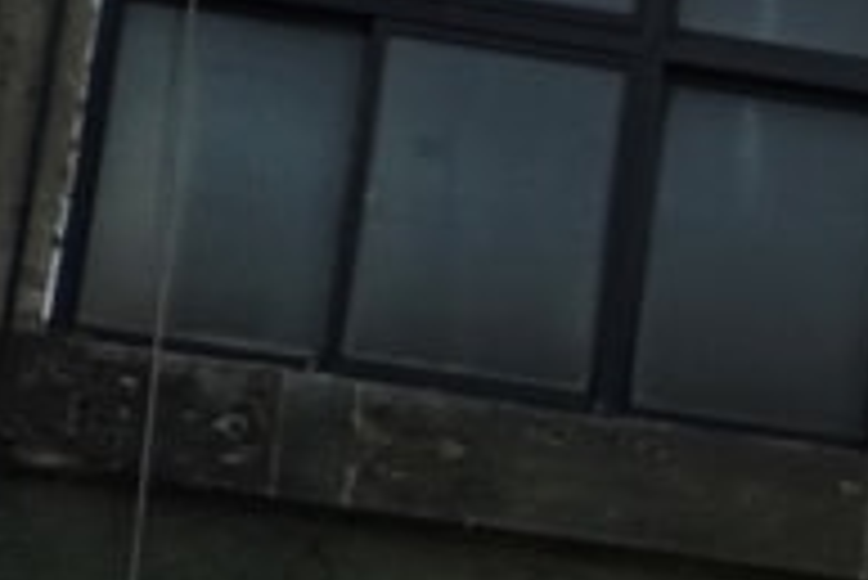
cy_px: -562
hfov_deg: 4.4
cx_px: 2514
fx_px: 10810
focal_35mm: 448
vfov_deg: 3.1
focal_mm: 72
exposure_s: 1/160
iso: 800
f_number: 4
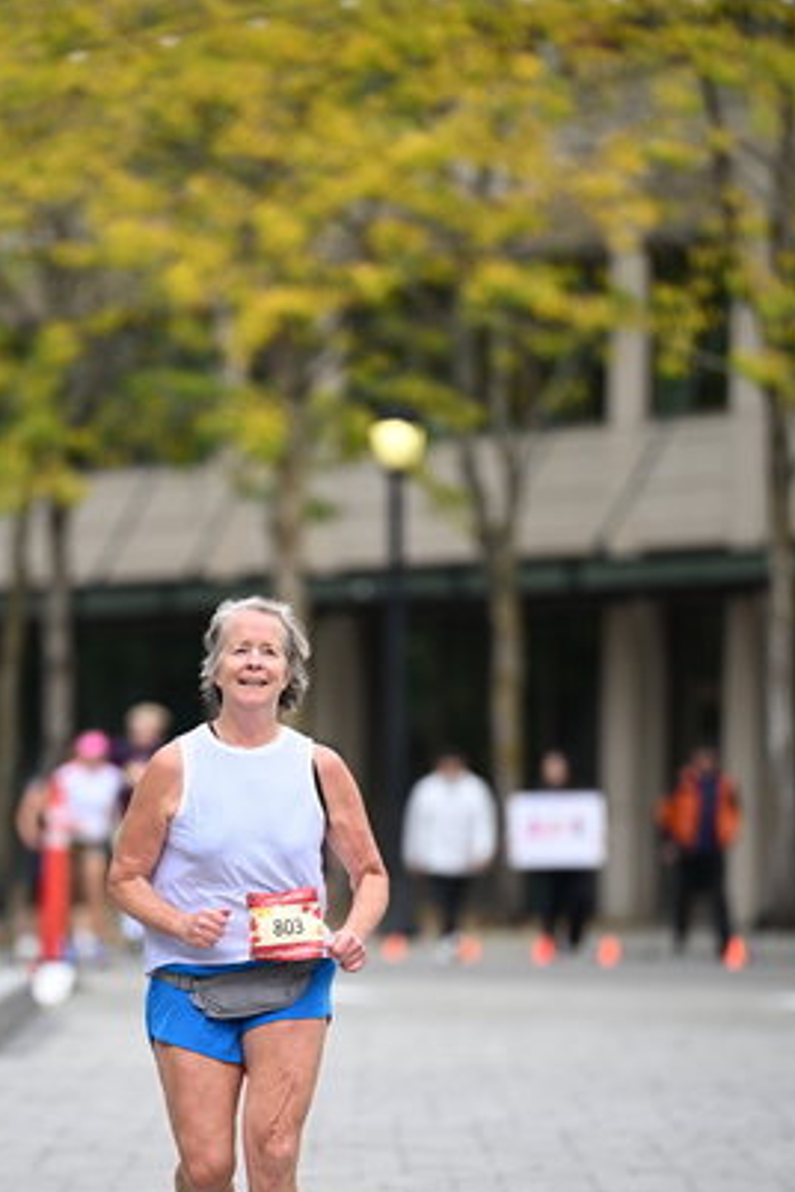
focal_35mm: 274
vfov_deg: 7.5
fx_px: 9076
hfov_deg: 5.0
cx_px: 268
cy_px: 792
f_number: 2.8
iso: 640
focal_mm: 200
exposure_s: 1/2500
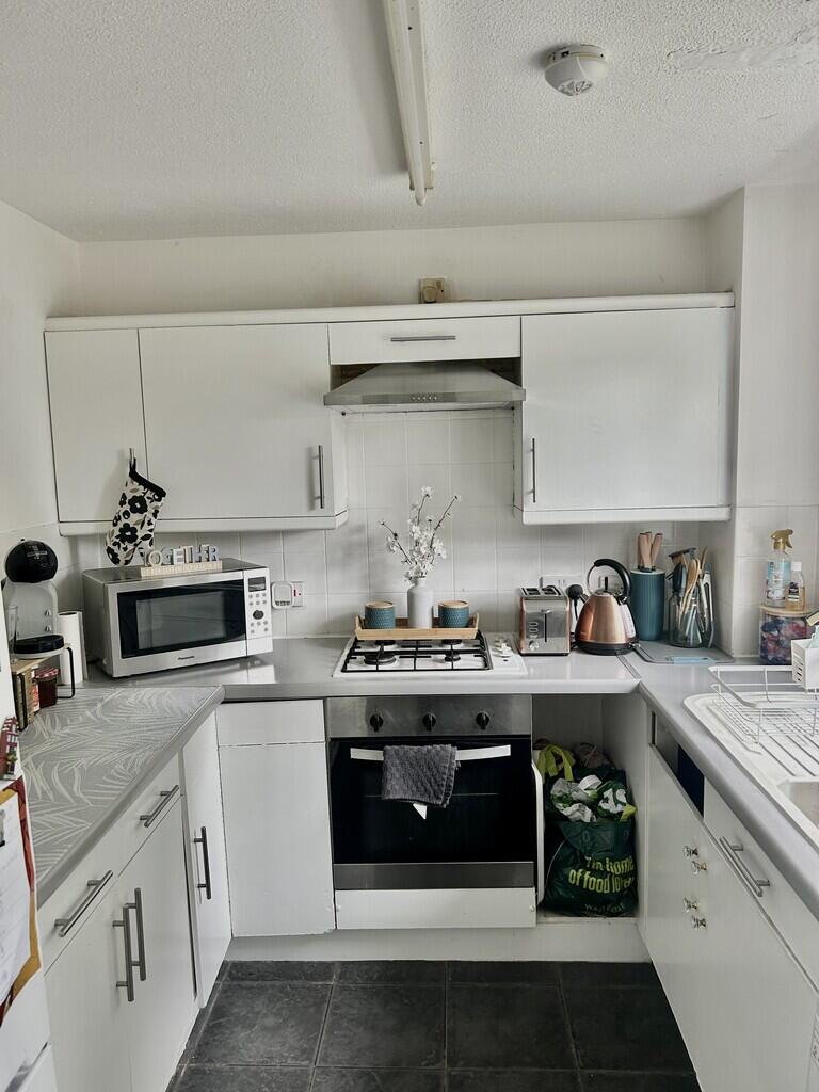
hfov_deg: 53.1
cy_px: 546
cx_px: 410
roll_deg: +1.5
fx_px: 820
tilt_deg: -6.3
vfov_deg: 67.3
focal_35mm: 26
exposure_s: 1/121
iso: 100
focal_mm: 5.7
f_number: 1.5
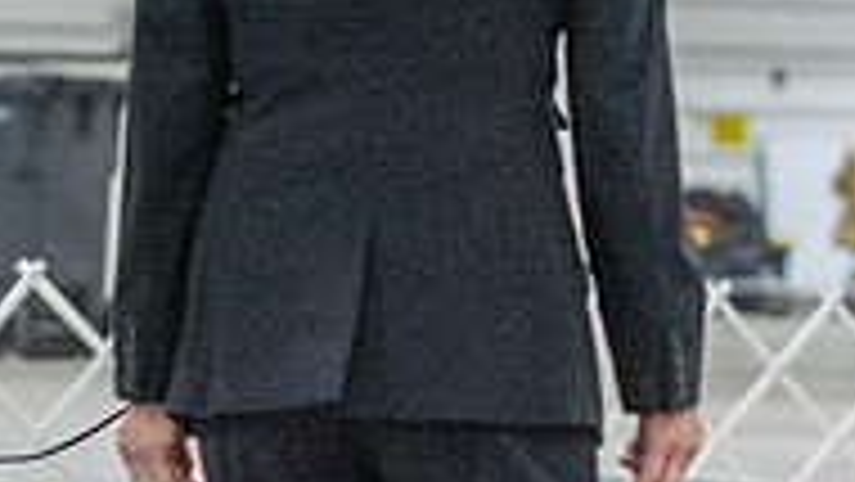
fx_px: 7166
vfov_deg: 3.8
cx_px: -254
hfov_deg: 6.8
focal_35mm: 316
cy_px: 99
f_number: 3.2
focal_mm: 85
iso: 6400
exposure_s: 1/320
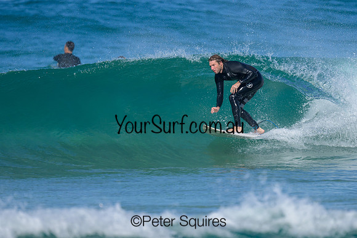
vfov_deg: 1.2
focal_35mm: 1101
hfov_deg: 1.9
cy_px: 110
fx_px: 10918
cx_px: 210
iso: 220
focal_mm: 800
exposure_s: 1/2000
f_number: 6.3
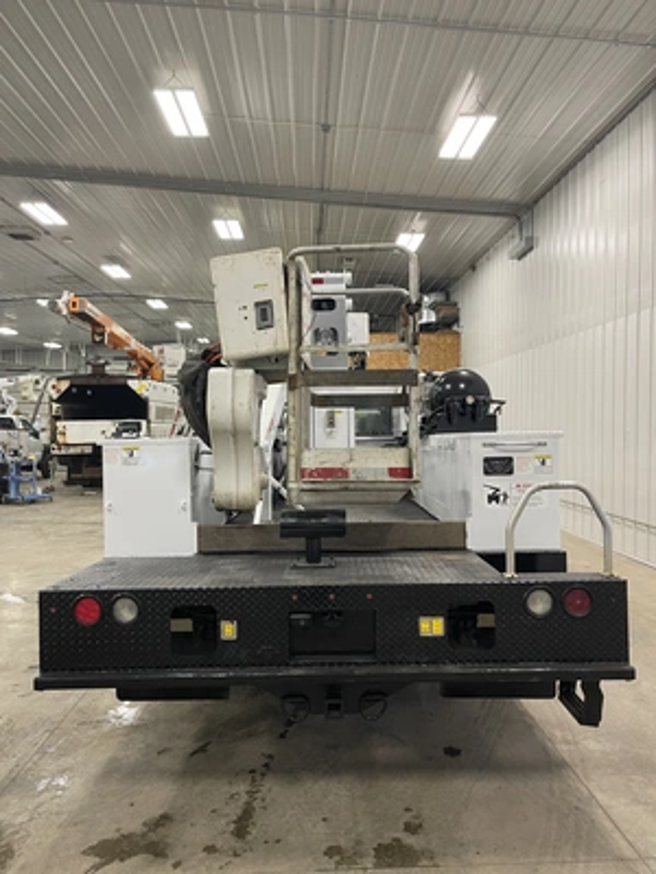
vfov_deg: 69.4
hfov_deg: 54.9
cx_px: 328
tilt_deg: -1.7
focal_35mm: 25
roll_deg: +0.0
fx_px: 632
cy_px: 437
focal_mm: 5.1
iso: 125
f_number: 1.6
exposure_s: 1/60
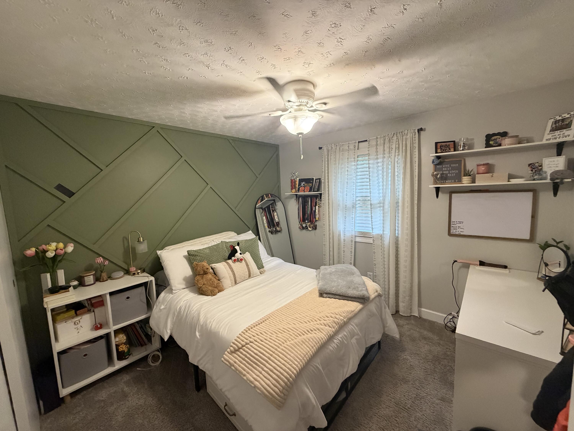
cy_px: 216
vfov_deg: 85.7
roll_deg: +2.7
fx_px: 232
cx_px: 287
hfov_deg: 102.1
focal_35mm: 14
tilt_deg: -4.9
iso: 400
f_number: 2.2
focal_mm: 2.22
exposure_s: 1/60
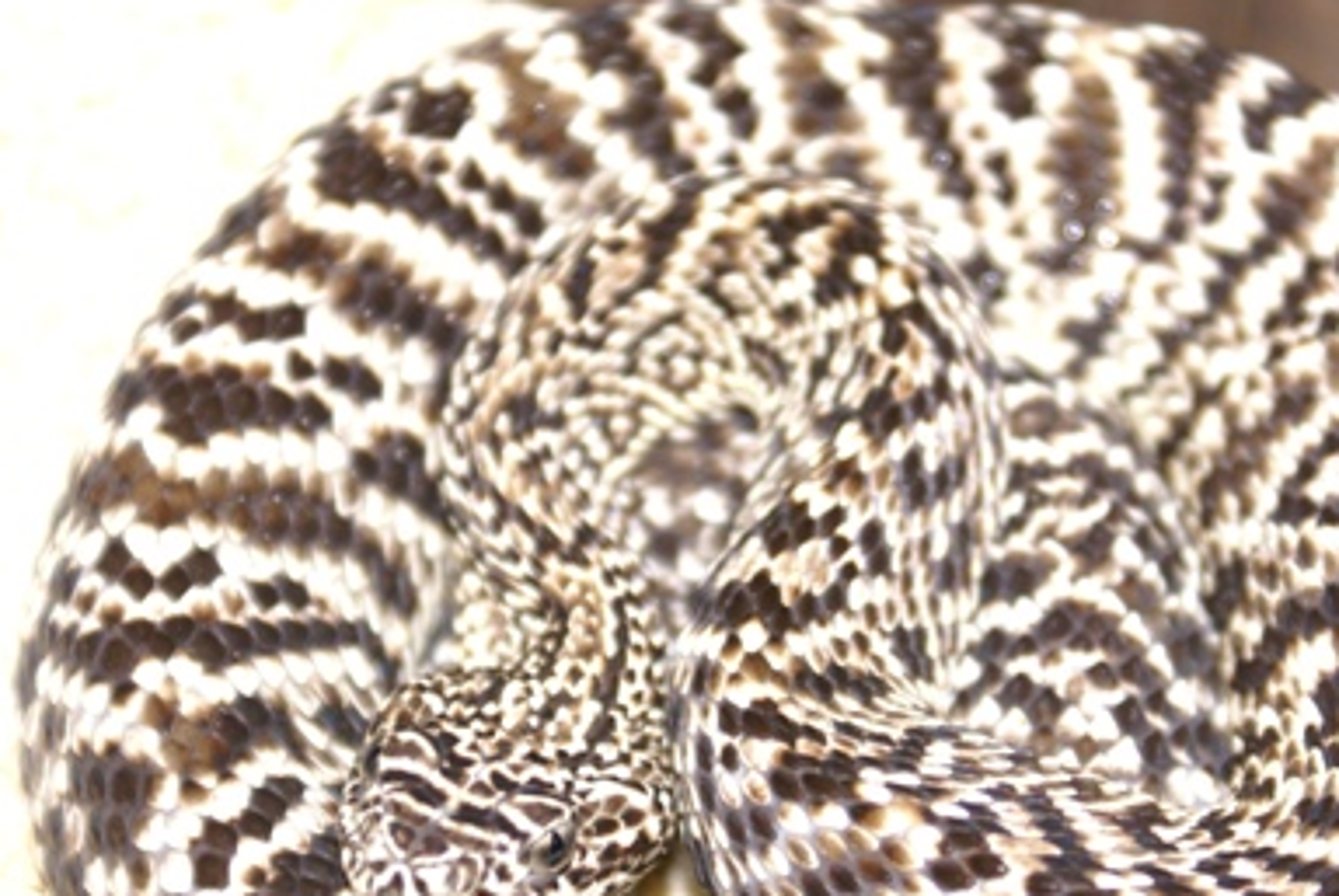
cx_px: 802
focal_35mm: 175
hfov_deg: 11.7
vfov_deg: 7.9
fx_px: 6516
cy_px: 648
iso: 400
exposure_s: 1/125
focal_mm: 70
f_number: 5.6
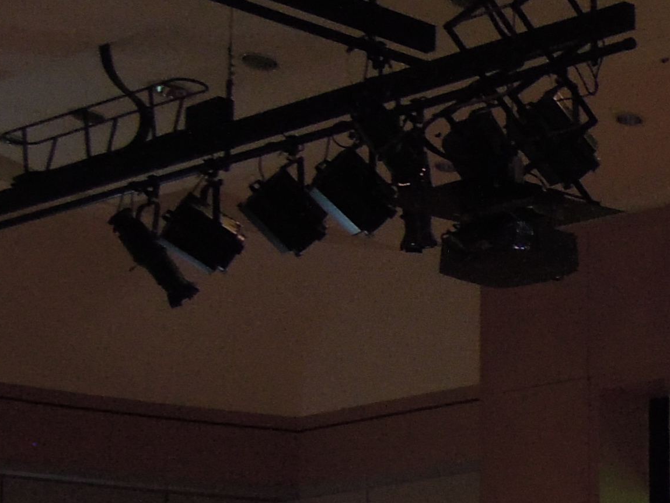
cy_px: 623
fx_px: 2361
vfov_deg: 11.9
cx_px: 1095
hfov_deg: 14.7
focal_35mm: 122
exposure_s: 1/20
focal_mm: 6.3
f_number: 3.2
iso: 400
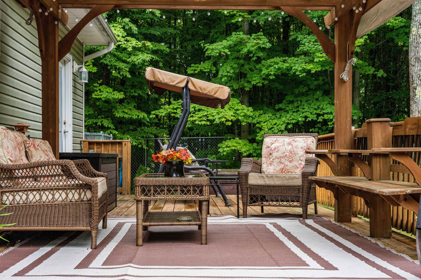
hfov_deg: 39.1
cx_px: 210
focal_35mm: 51
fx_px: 593
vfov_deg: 26.6
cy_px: 140
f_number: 9
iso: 2500
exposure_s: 1/320
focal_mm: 50.7
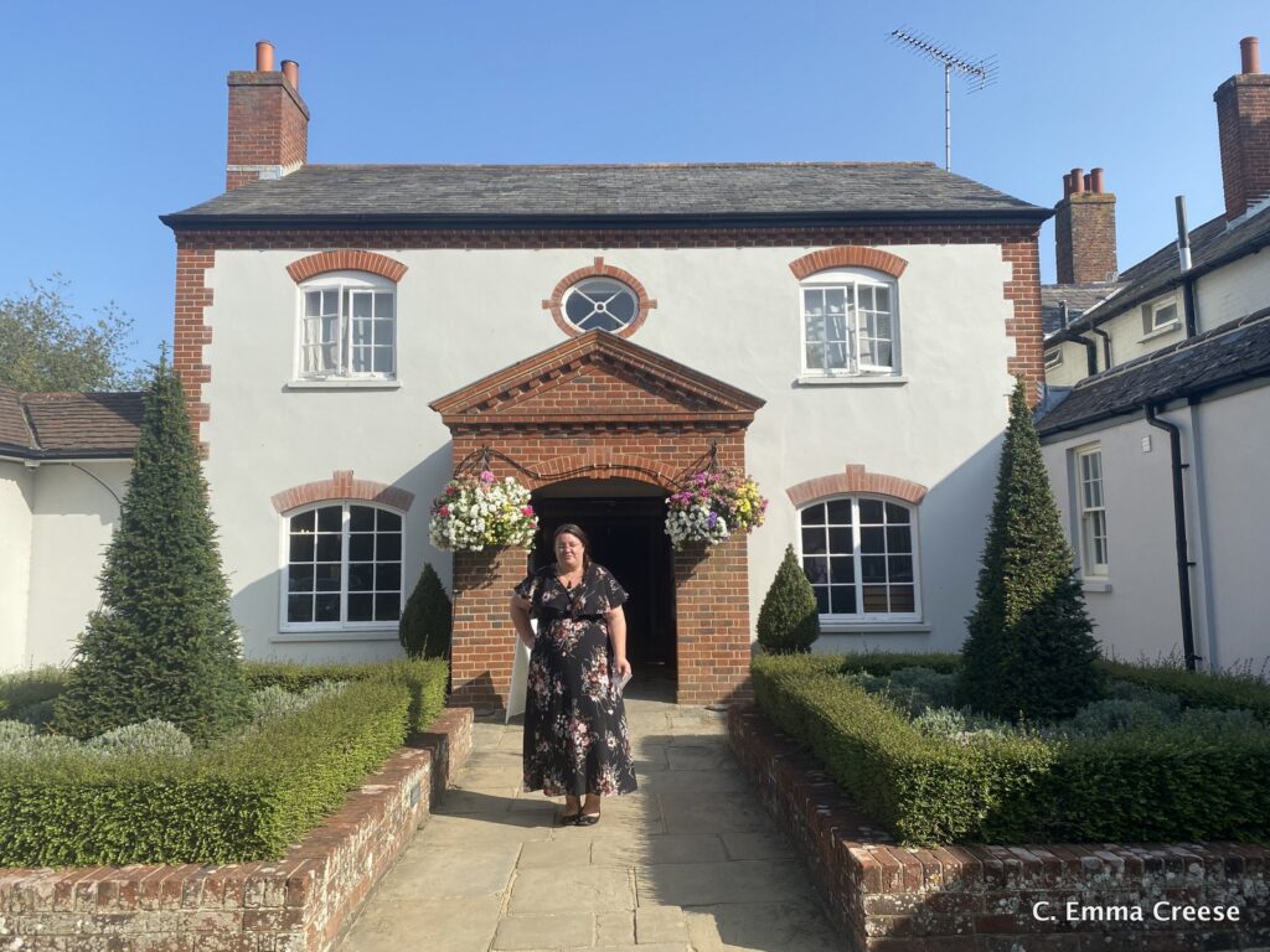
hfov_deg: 67.3
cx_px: 635
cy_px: 476
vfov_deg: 53.1
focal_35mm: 26
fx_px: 954
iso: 32
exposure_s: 1/2028
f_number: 1.8
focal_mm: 4.25
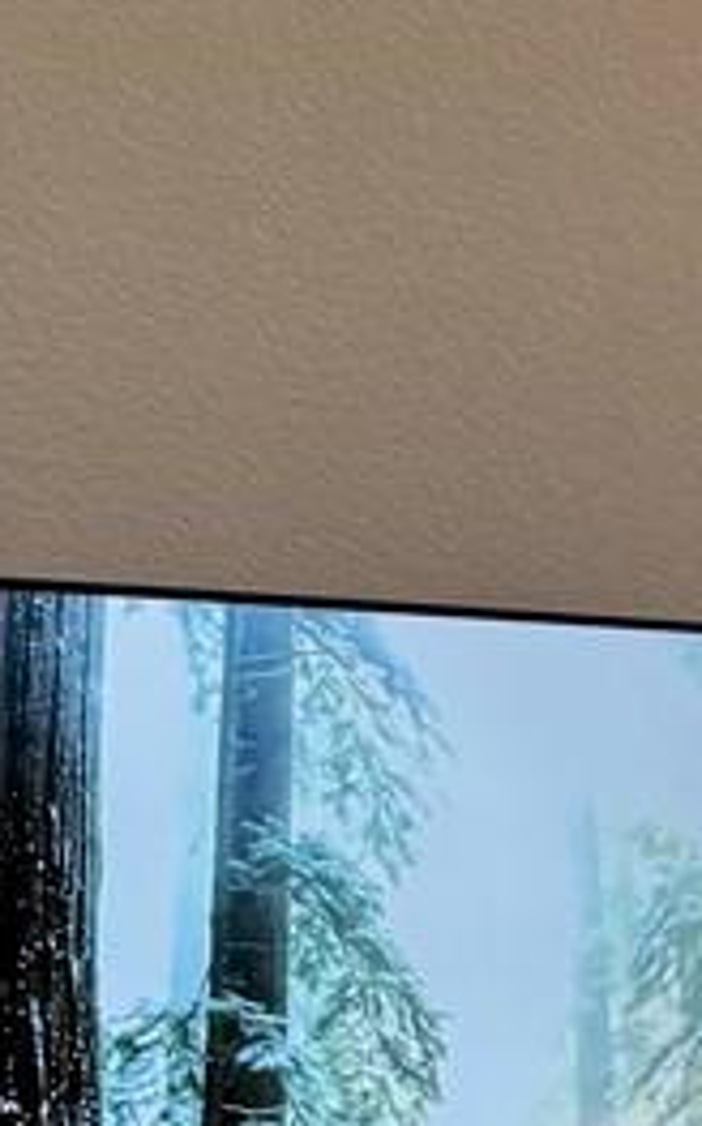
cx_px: 1729
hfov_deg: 7.8
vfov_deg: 12.9
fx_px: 4752
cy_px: 1648
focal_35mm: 155
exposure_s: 1/120
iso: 160
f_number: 1.78
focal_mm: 6.76
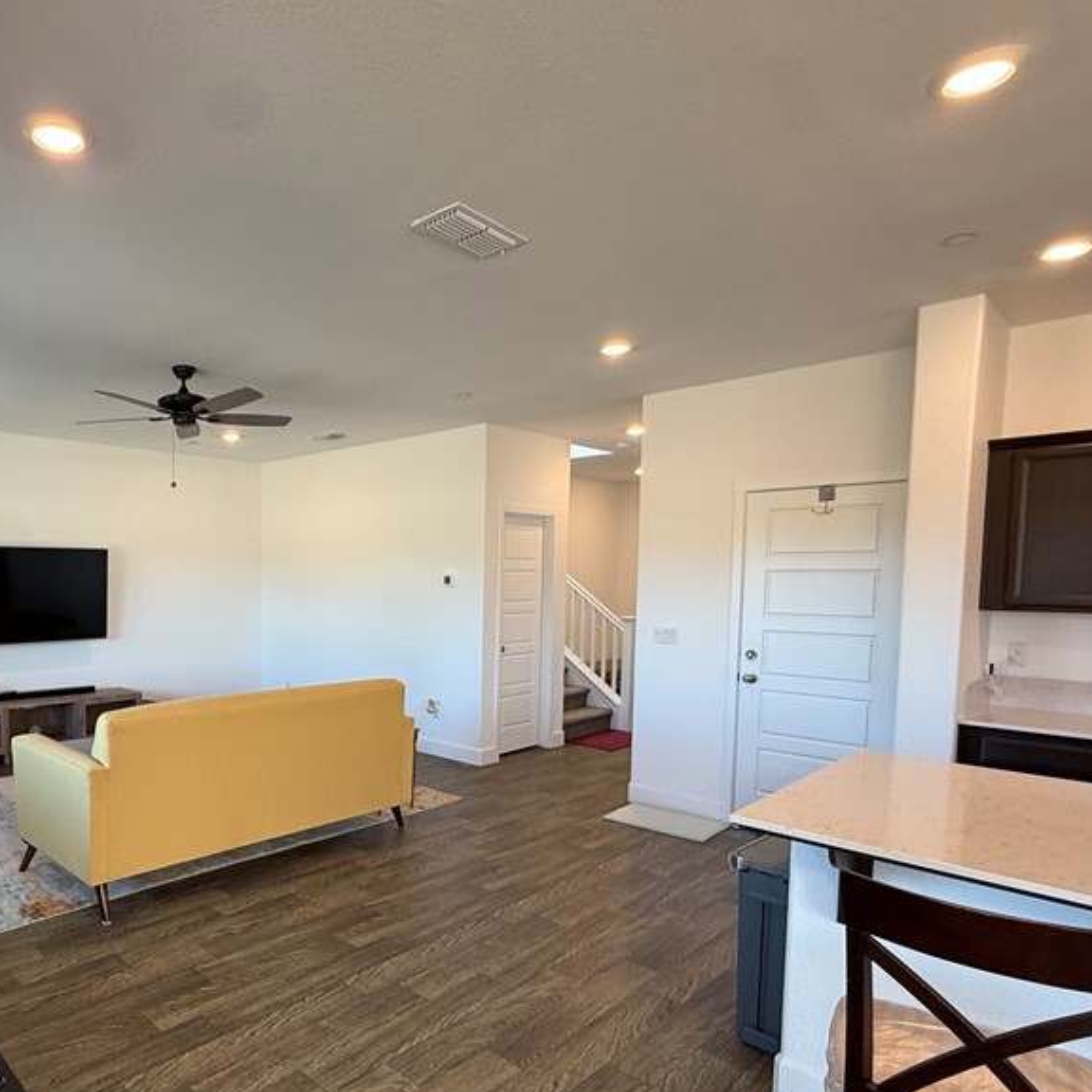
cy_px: 633
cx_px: 322
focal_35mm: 22
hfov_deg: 66.7
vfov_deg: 69.2
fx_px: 785
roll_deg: -0.3
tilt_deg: -4.1
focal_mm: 2.22
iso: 160
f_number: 2.2
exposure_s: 1/120
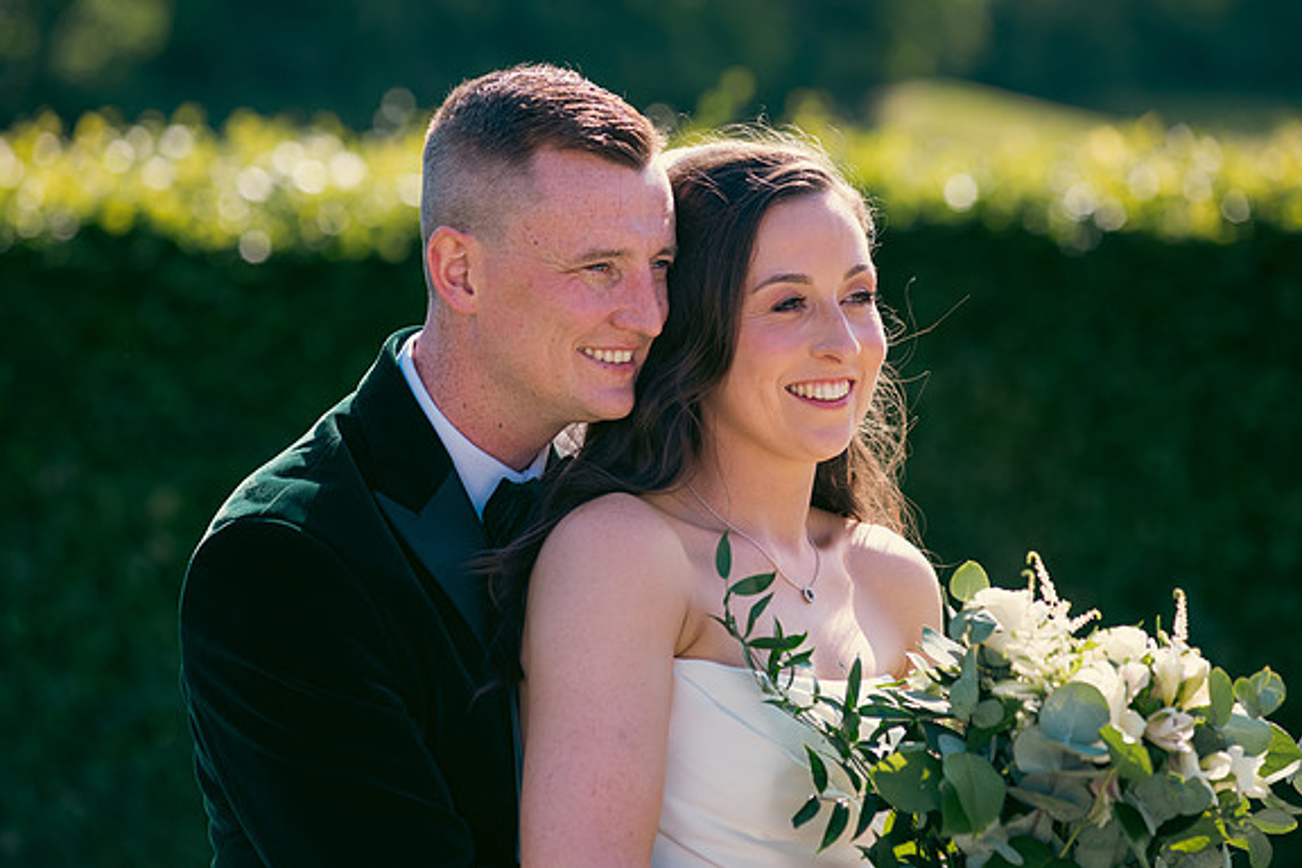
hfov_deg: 15.1
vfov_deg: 10.1
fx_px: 4918
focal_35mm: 136
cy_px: 433
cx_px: 649
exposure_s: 1/640
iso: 200
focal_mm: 135
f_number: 3.5
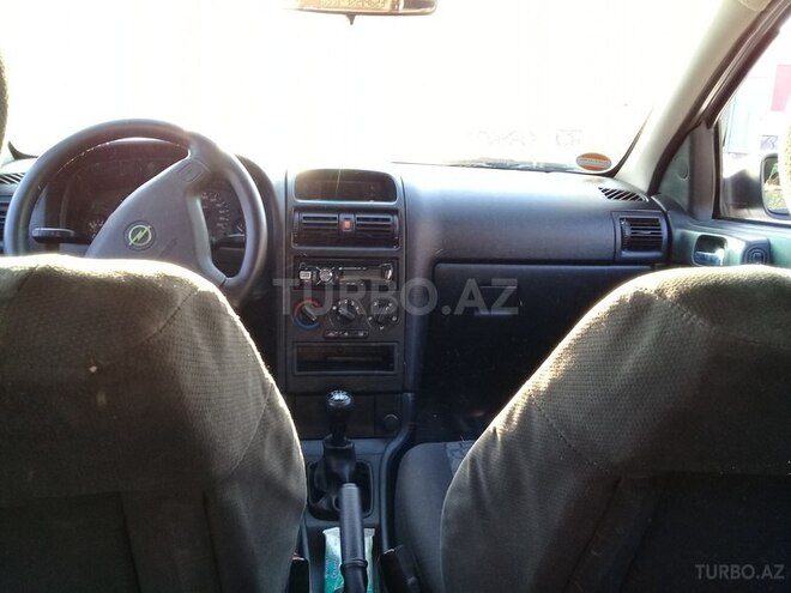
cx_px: 396
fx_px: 708
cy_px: 296
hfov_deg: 58.4
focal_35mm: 31
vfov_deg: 45.4
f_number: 2.2
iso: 50
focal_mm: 3.3
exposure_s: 1/33
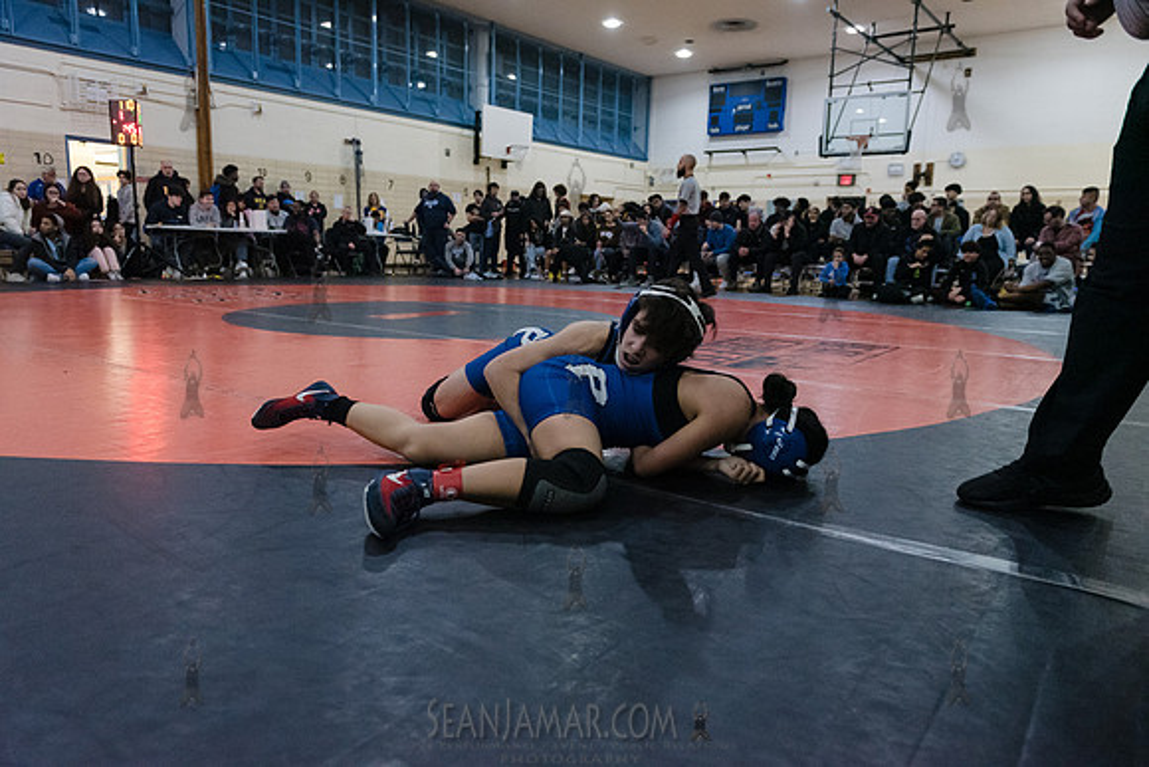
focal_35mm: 24
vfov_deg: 53.2
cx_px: 574
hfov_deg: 73.7
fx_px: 766
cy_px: 384
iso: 8000
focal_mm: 24
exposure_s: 1/320
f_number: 3.2
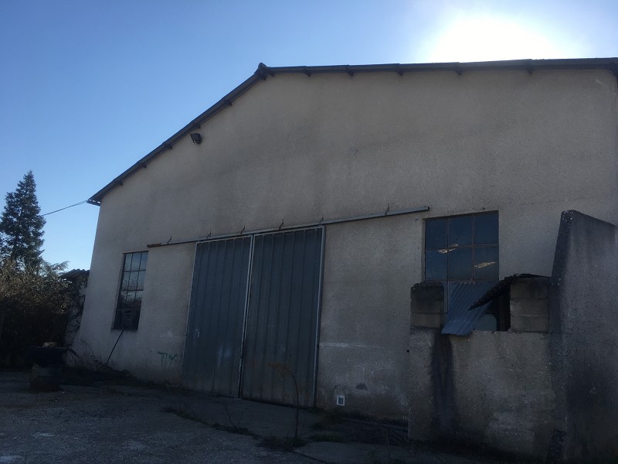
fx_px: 518
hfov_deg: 61.7
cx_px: 309
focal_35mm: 29
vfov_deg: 48.2
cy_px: 232
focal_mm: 4.15
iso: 25
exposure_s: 1/1282
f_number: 2.2
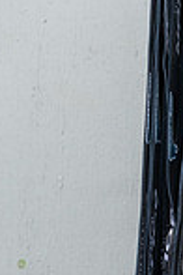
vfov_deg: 6.0
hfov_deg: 4.0
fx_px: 2623
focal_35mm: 344
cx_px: 148
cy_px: 296
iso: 800
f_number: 5.6
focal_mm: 75
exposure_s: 1/800
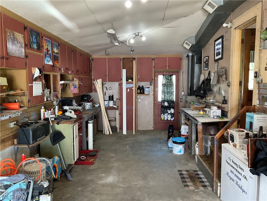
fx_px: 224
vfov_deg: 48.2
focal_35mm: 29
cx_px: 134
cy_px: 100
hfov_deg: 61.7
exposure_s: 1/60
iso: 160
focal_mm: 3
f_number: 1.8
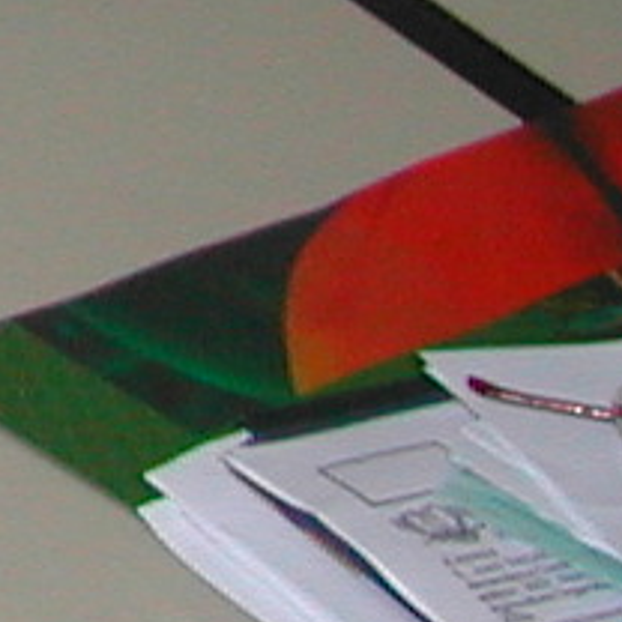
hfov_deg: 4.6
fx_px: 6709
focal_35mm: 330
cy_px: -915
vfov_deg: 5.1
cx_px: -2350
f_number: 2.8
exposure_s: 1/60
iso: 100
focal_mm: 8
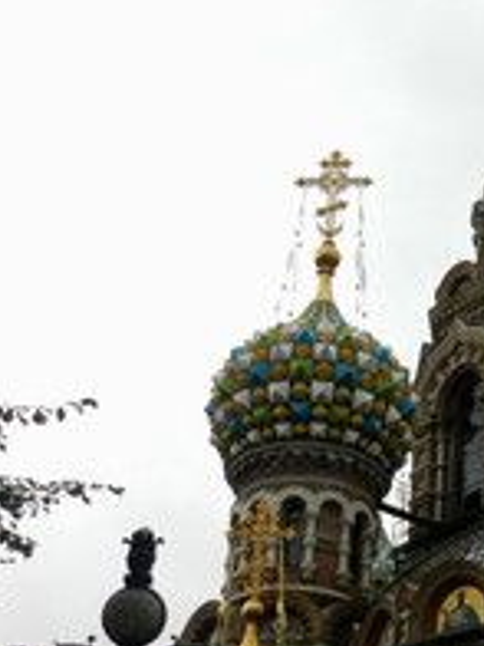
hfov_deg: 14.7
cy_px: 359
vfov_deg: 20.2
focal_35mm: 97
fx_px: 1808
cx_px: 611
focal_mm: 6.7
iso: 160
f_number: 4
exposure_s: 1/640
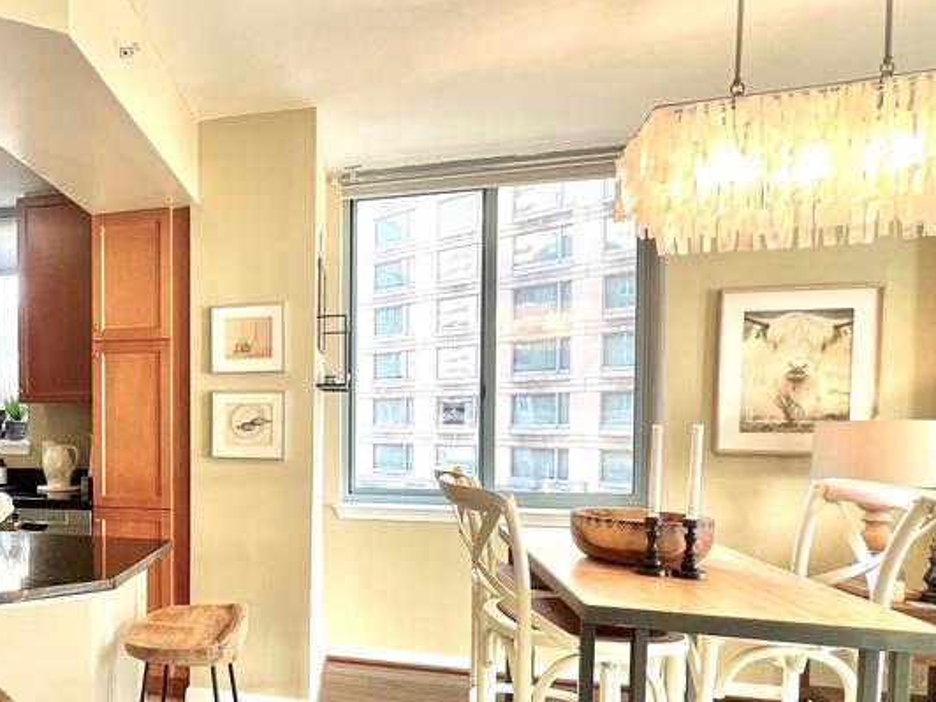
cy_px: 449
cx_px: 134
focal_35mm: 25
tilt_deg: -2.7
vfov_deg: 54.1
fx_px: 676
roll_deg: +0.2
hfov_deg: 61.1
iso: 200
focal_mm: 1.57
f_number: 1.8
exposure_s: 1/120
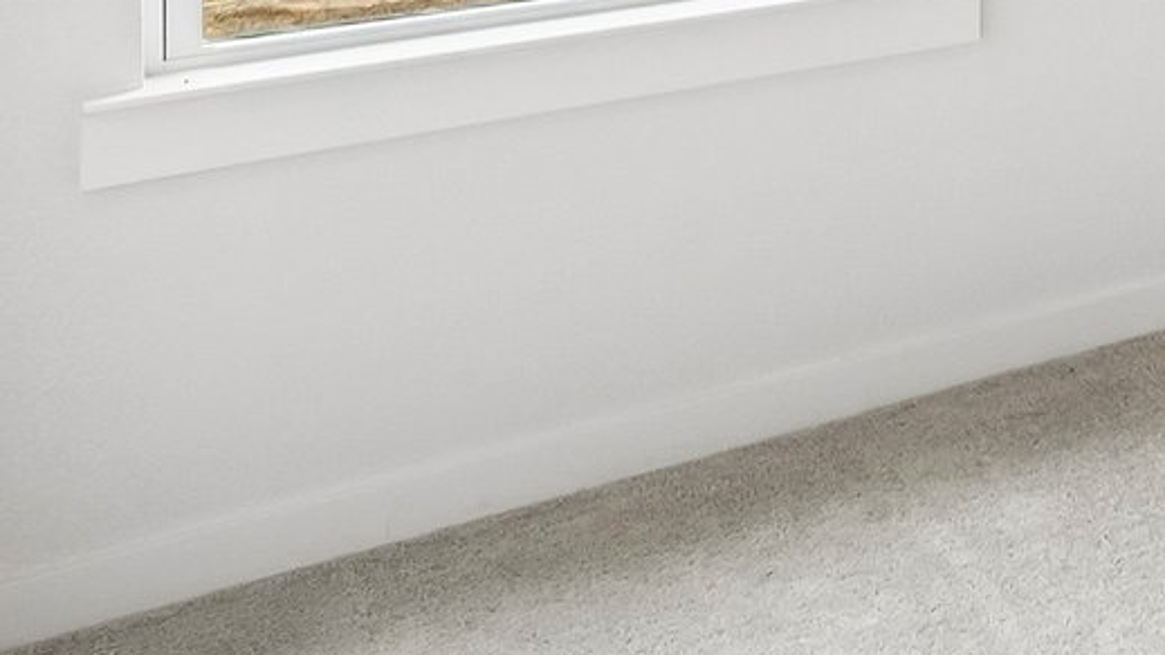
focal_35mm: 62
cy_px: -513
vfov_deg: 16.4
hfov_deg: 21.0
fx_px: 1915
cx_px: 2155
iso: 400
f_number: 8
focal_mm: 10
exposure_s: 1/50
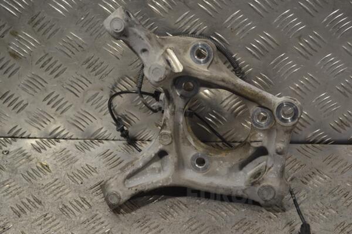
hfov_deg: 29.9
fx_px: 660
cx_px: 176
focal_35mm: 68
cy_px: 117
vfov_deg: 20.2
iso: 400
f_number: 5.3
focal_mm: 45
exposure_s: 1/125
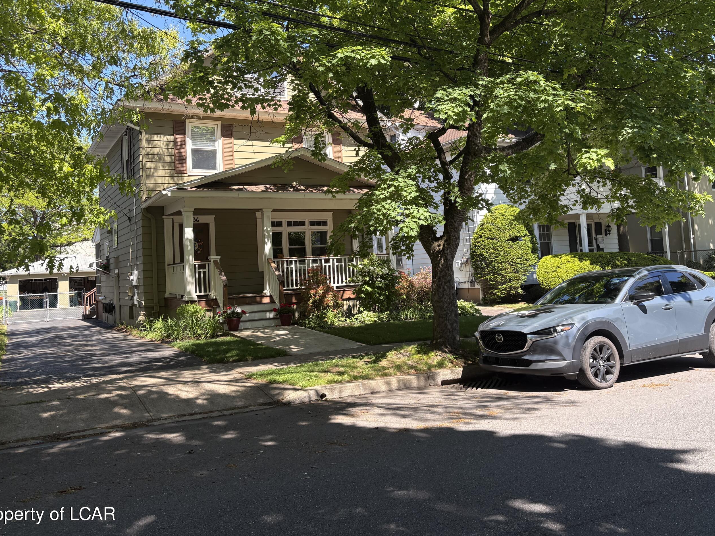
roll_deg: +3.7
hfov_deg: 58.3
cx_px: 343
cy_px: 224
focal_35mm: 31
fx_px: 640
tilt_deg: +4.6
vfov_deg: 45.3
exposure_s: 1/791
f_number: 1.6
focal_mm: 5.96
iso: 64
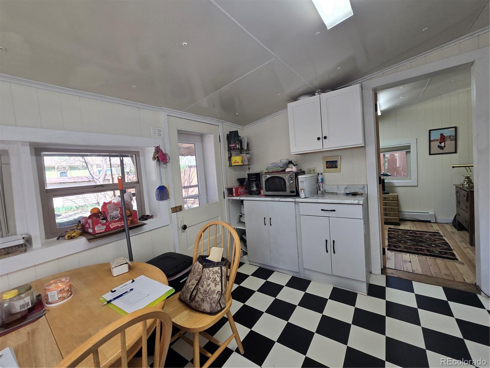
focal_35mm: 13
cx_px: 245
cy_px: 184
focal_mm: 2.2
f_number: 2.2
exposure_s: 1/60
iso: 50
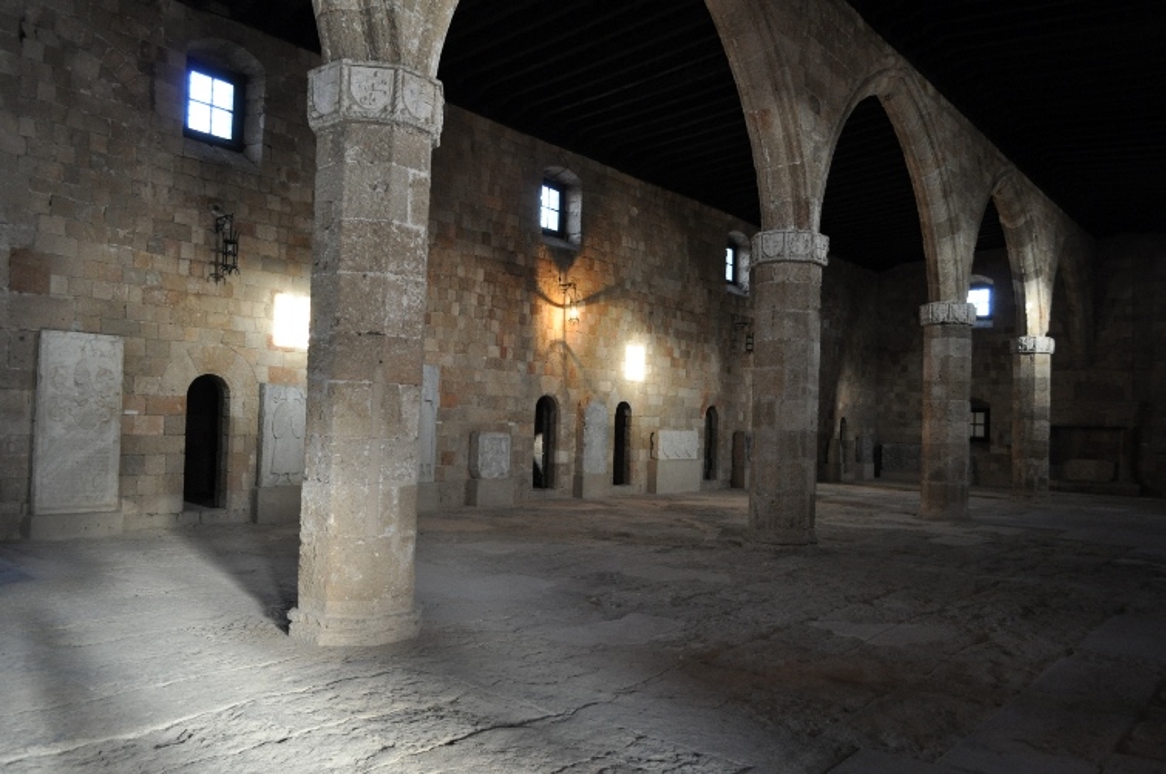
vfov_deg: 47.8
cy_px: 387
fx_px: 873
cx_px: 583
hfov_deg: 67.5
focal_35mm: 27
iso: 800
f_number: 3.5
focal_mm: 18
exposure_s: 1/50
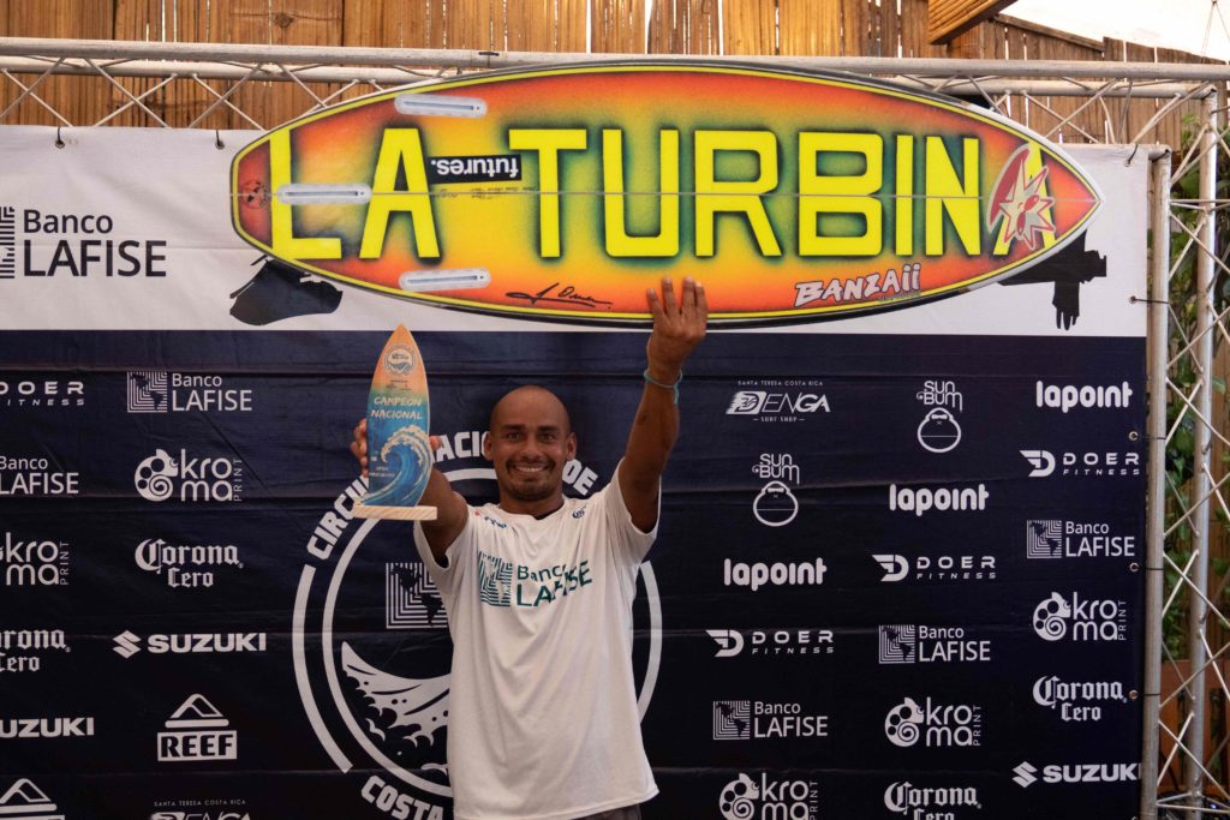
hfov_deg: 42.3
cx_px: 615
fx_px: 1589
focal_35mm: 46
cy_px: 410
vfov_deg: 29.0
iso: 2500
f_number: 2.8
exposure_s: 1/160
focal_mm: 31
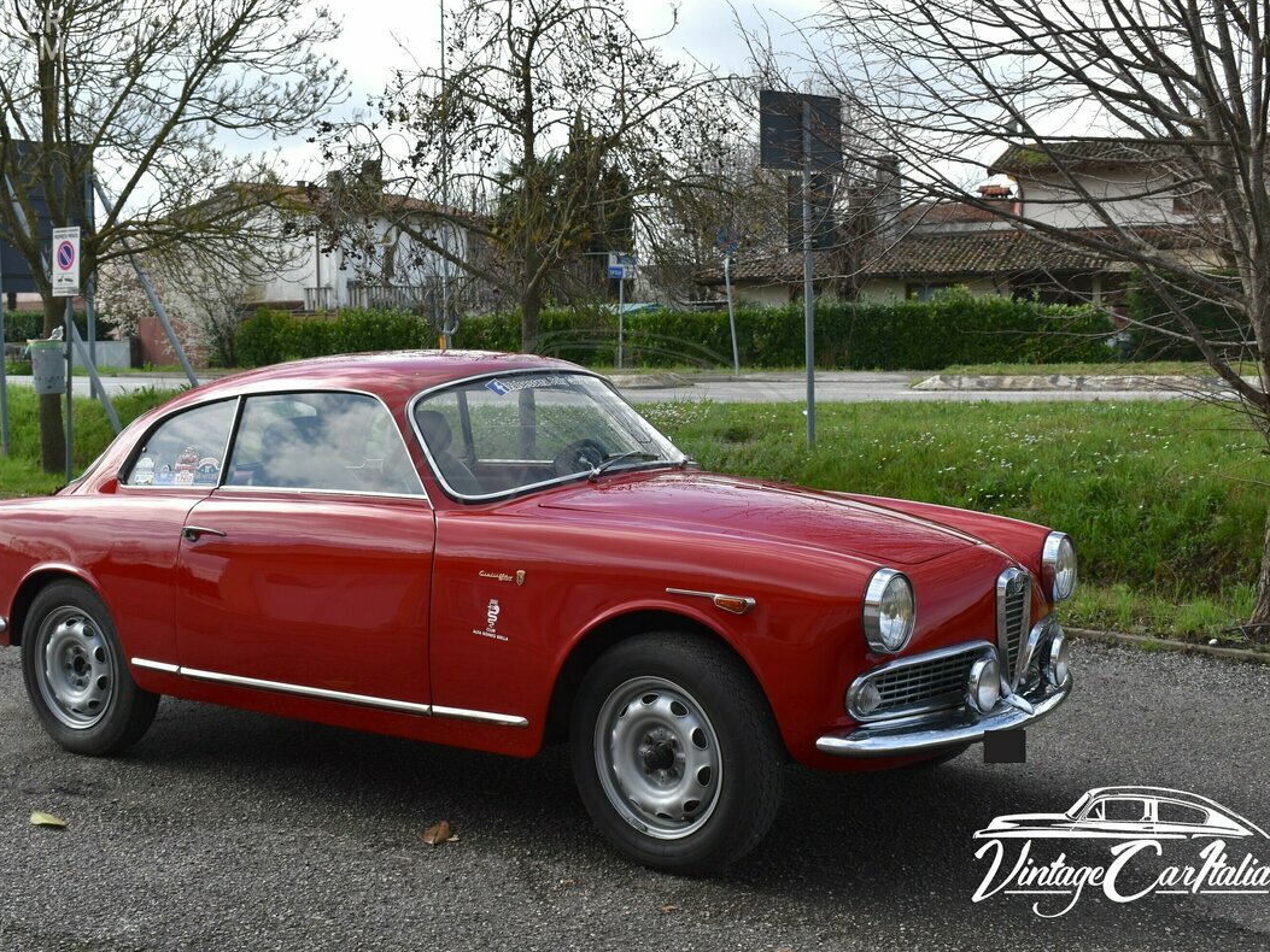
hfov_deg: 41.2
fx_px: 1688
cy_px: 471
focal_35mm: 46
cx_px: 595
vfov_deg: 31.5
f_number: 8
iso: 110
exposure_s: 1/250
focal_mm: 28
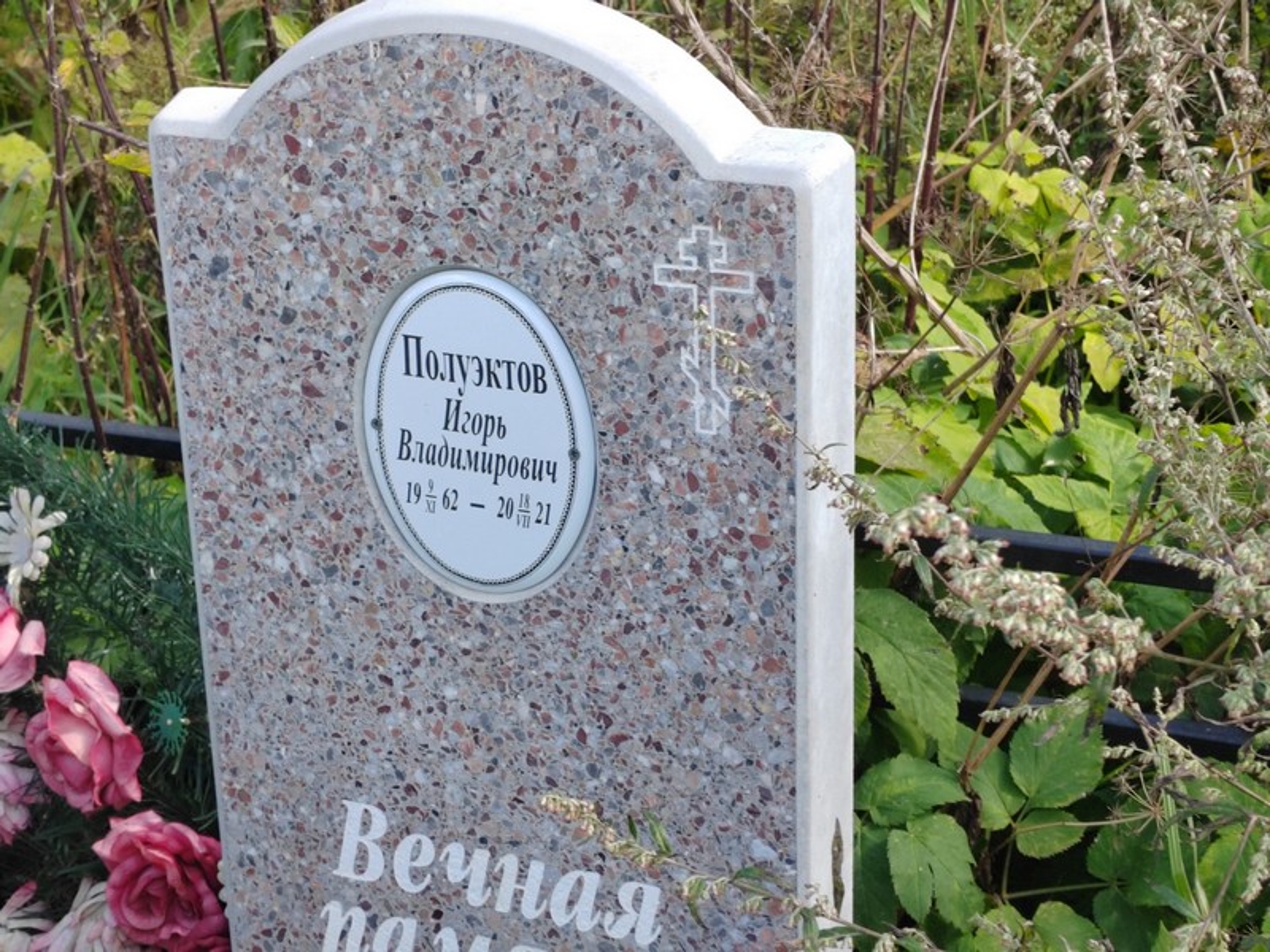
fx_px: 2238
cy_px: 476
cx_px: 635
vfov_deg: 24.0
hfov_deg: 31.7
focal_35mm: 61
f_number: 1.9
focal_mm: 5.52
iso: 100
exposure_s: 1/260
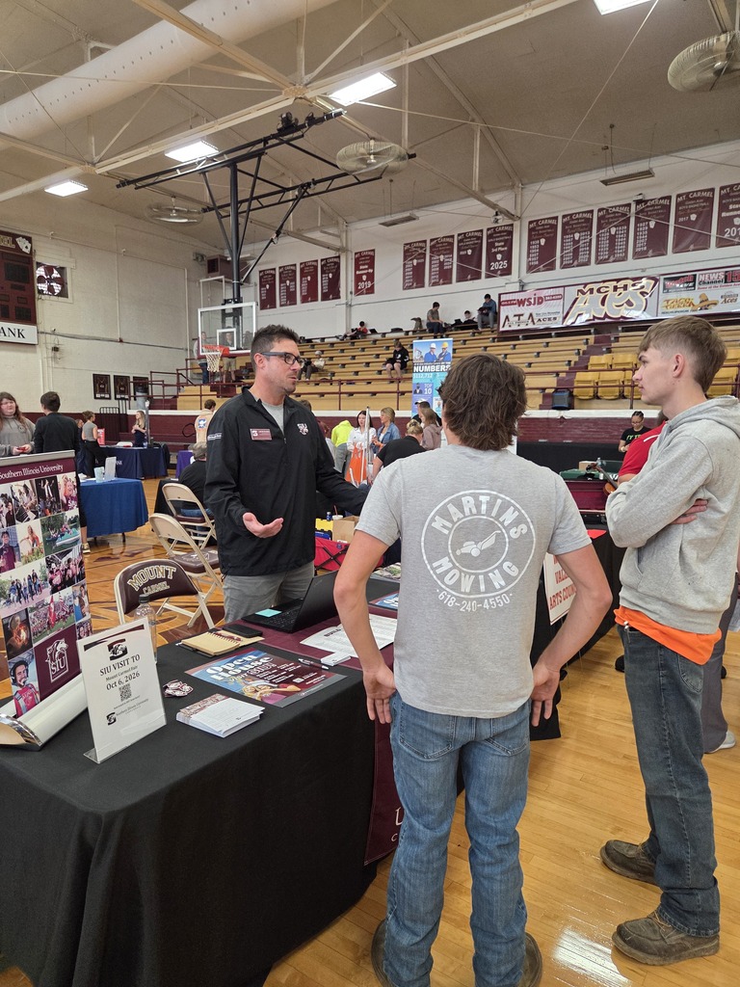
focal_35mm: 23
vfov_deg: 73.9
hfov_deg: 58.9
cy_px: 494
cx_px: 370
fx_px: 656
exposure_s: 1/120
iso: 320
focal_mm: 5.4
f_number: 1.8
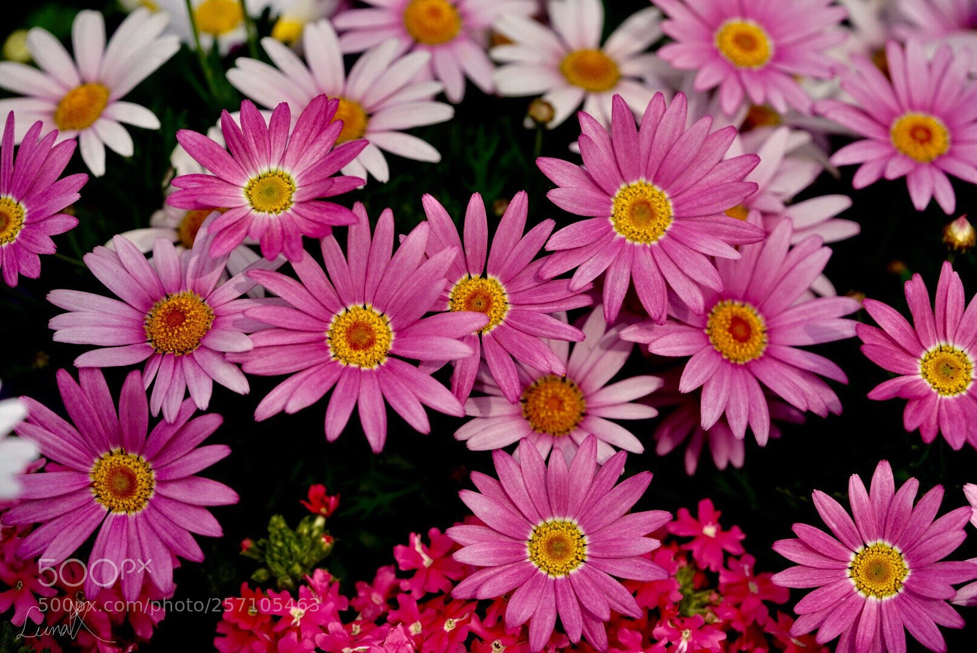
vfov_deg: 15.2
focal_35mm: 90
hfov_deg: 22.6
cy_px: 326
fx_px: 2444
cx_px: 488
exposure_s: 1/1250
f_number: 5
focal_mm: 90
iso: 320
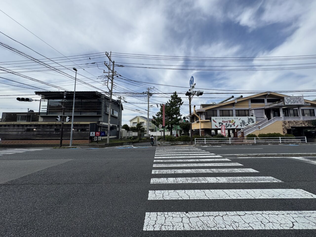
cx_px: 158
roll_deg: +0.3
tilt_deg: +8.1
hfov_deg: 102.1
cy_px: 118
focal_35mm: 14
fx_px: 128
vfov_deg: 85.7
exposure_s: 1/2273
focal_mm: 2.22
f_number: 2.2
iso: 50
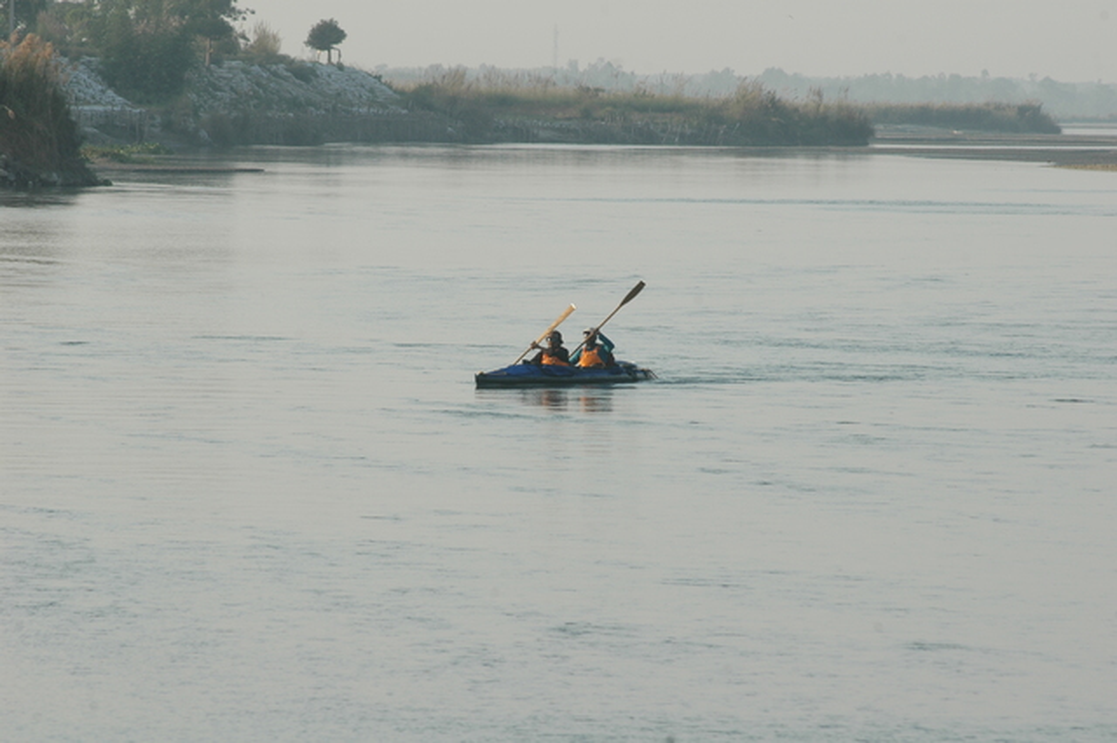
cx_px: 558
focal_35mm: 315
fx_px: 9768
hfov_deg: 6.5
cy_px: 372
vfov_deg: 4.4
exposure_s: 1/125
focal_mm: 210
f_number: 14
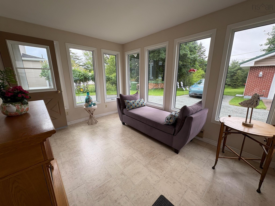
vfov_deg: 85.7
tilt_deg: -12.0
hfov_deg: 102.1
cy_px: 103
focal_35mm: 14
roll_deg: -0.9
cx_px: 138
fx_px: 111
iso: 40
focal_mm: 2.22
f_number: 2.2
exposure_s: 1/133
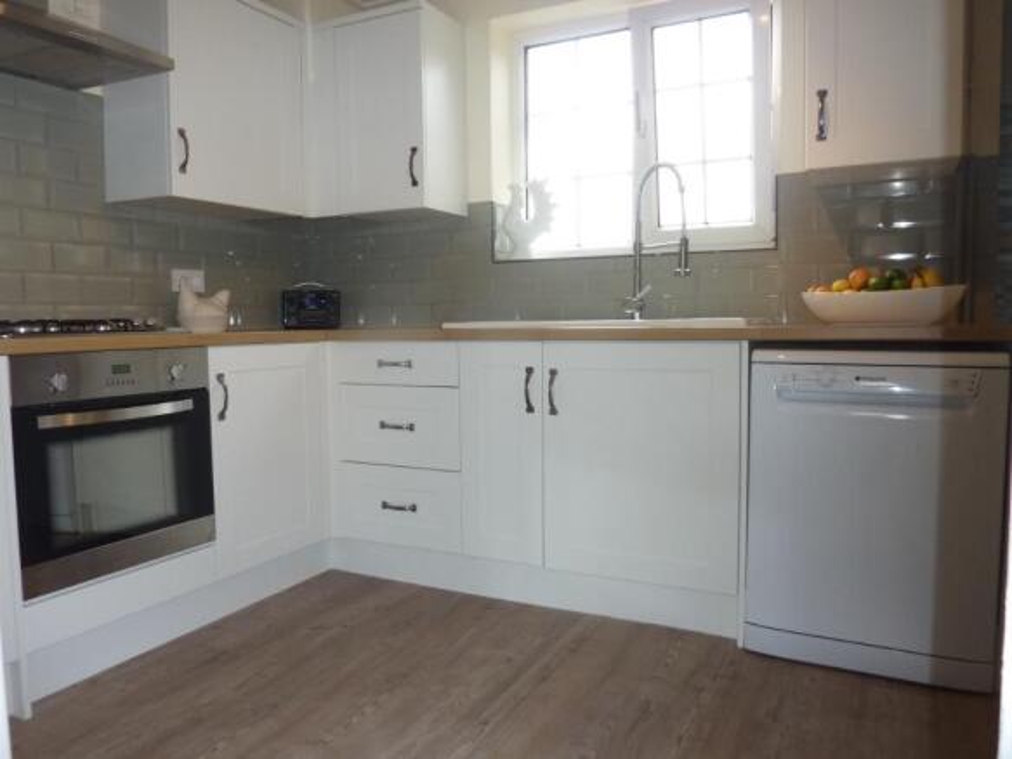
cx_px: 506
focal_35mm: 25
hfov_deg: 69.4
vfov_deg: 54.9
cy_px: 380
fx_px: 731
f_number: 3.3
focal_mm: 4.1
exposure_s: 1/60
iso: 125
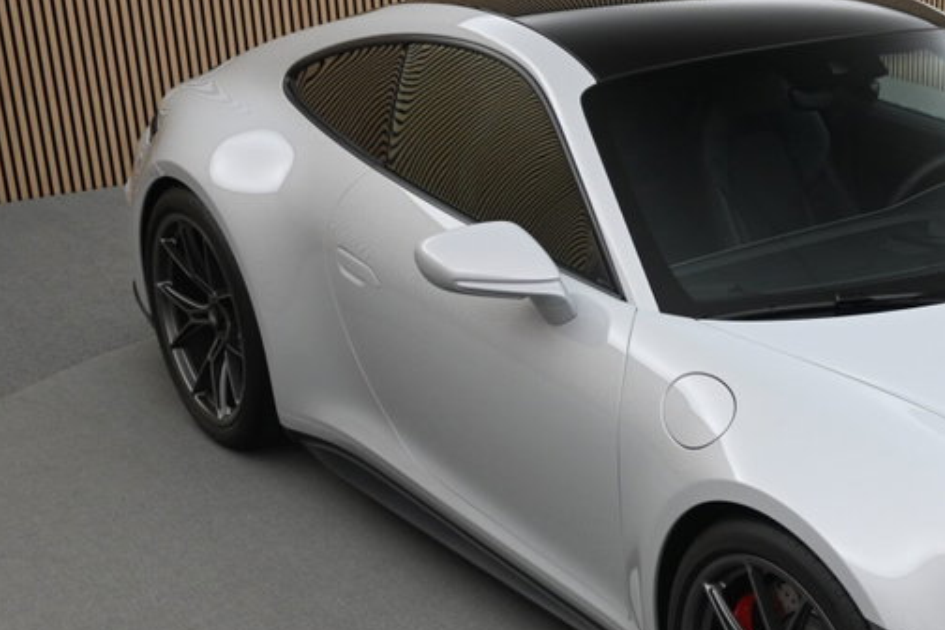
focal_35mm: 69
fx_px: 1799
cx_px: 938
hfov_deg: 27.8
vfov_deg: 19.7
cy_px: 487
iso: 360
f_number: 4
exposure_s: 1/40
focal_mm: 22.5
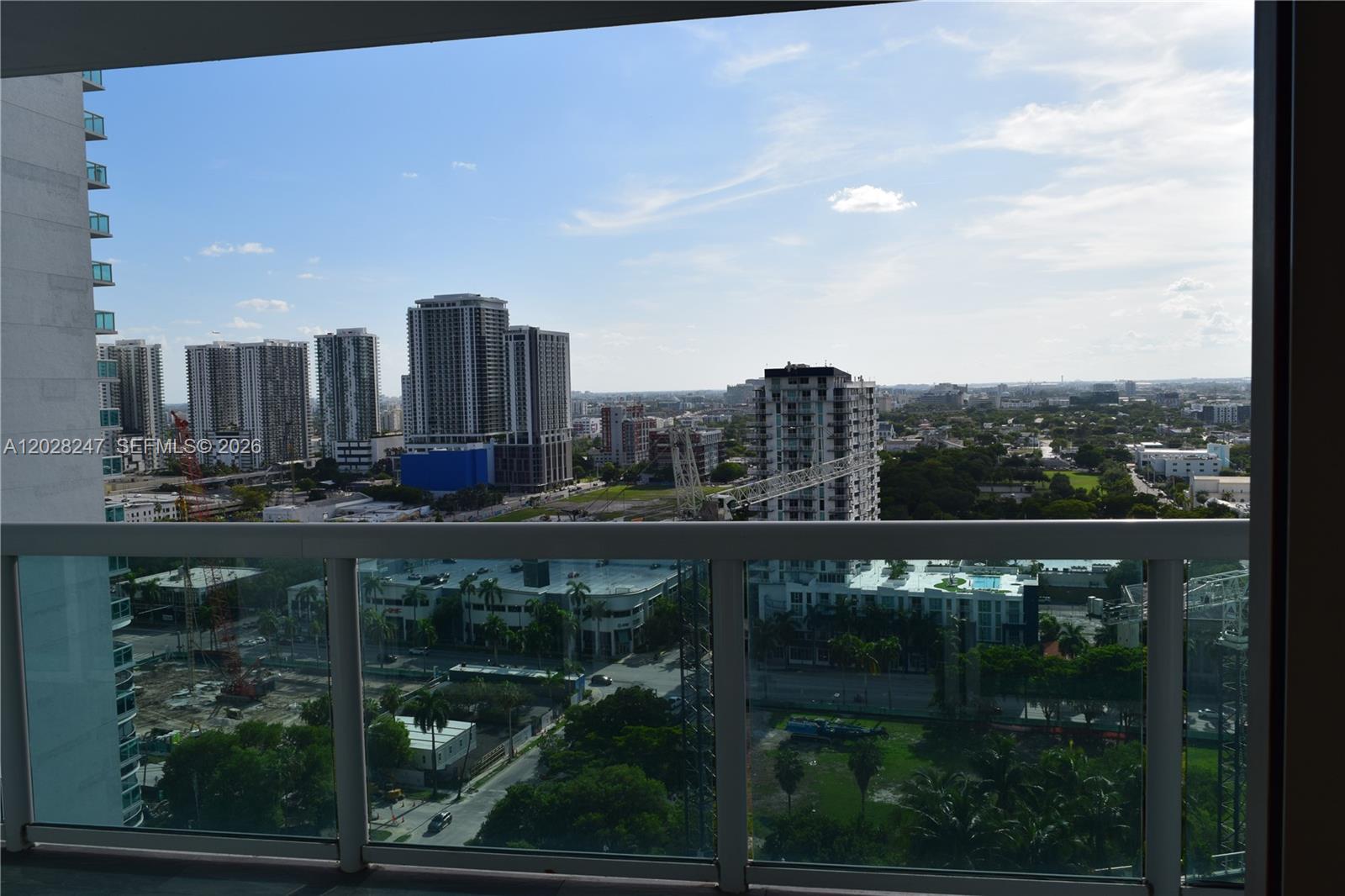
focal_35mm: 27
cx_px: 672
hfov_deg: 67.4
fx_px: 1008
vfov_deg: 47.9
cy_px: 448
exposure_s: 1/640
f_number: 11
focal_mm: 18
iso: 200
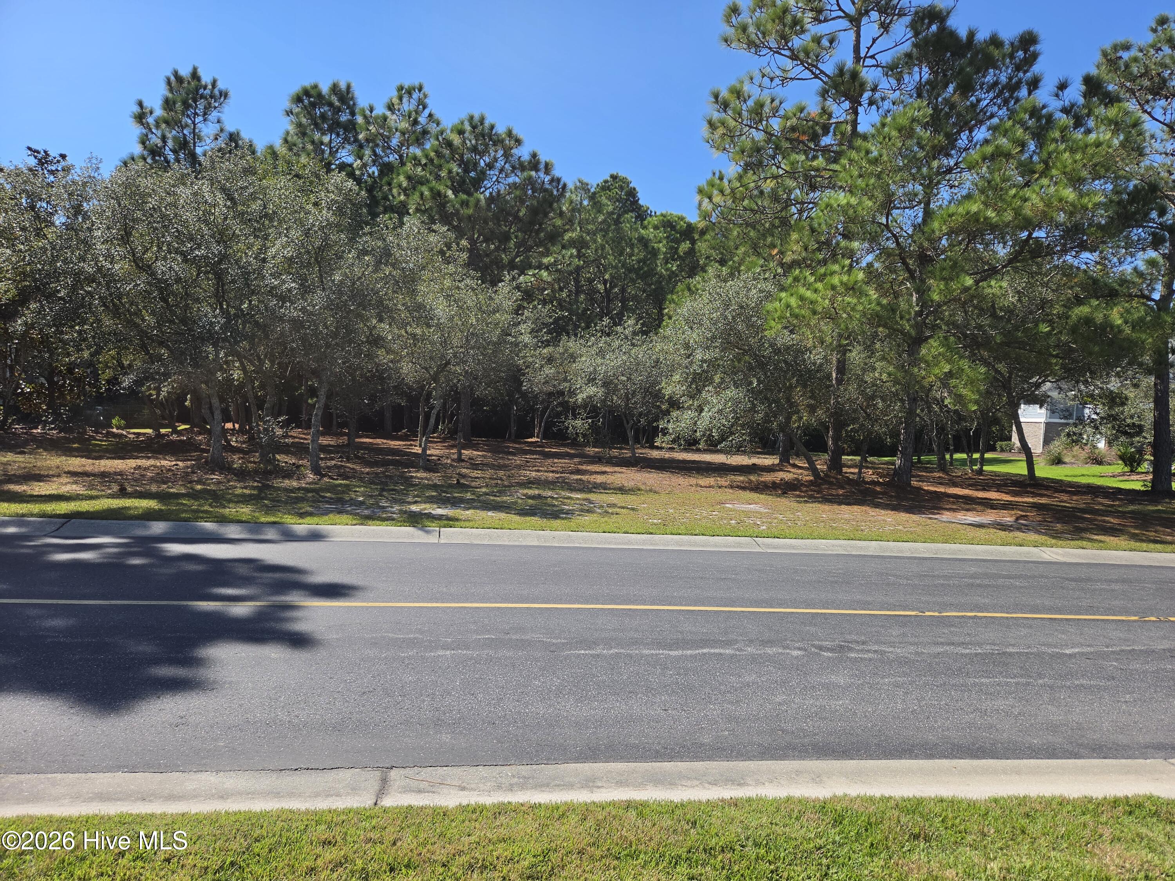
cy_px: 440
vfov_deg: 58.9
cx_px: 588
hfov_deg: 73.9
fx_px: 781
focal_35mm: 23
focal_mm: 5.4
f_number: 1.8
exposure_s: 1/3819
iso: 80
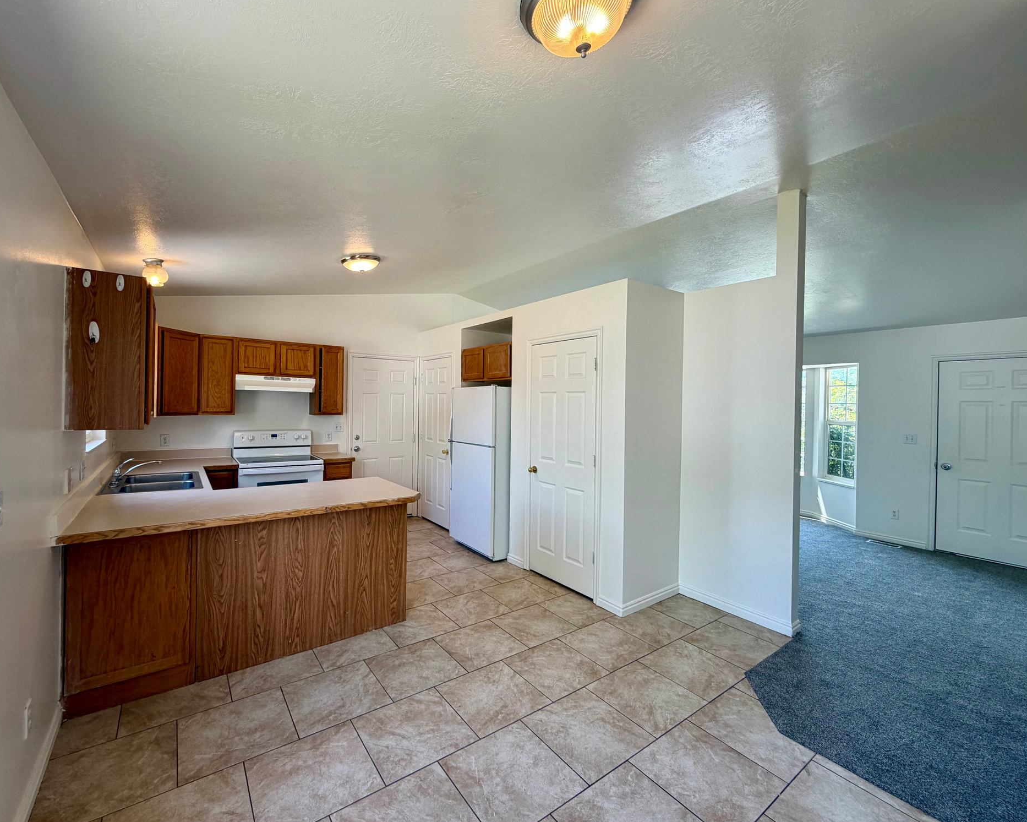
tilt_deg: -1.1
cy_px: 407
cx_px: 495
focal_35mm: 15
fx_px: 456
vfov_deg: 84.0
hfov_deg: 96.8
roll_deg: -0.7
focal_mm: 2.22
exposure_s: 1/120
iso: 80
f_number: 2.2
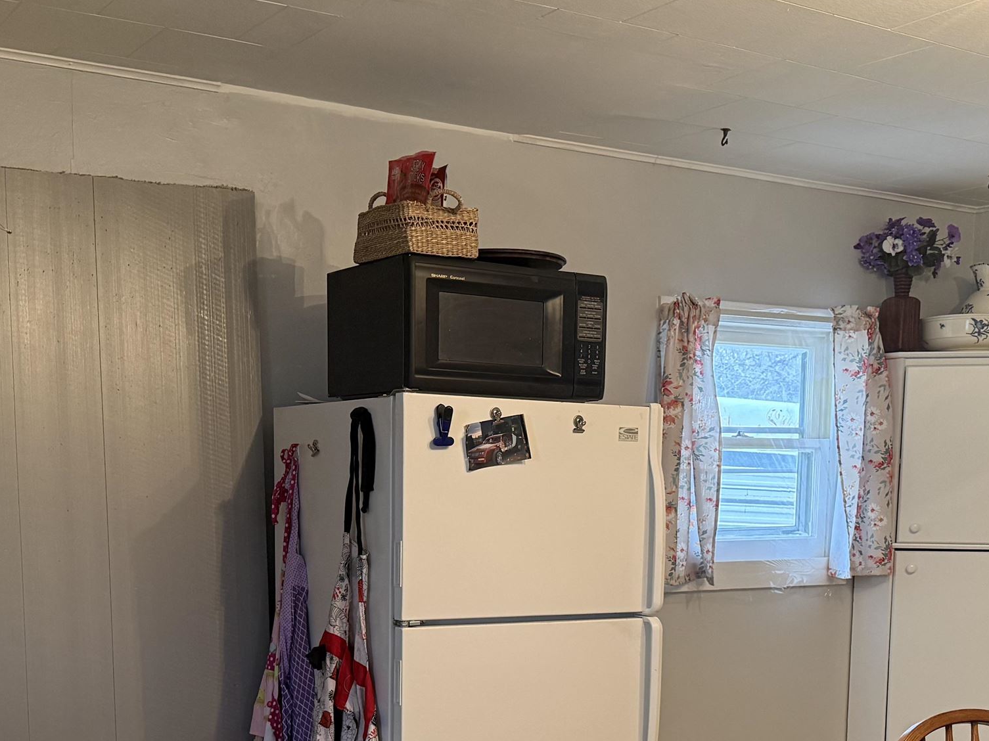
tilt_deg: -7.5
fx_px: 1400
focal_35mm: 49
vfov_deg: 28.6
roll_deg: -0.7
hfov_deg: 38.9
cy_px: 657
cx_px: 493
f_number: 1.78
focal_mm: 6.76
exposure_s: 1/60
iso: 320
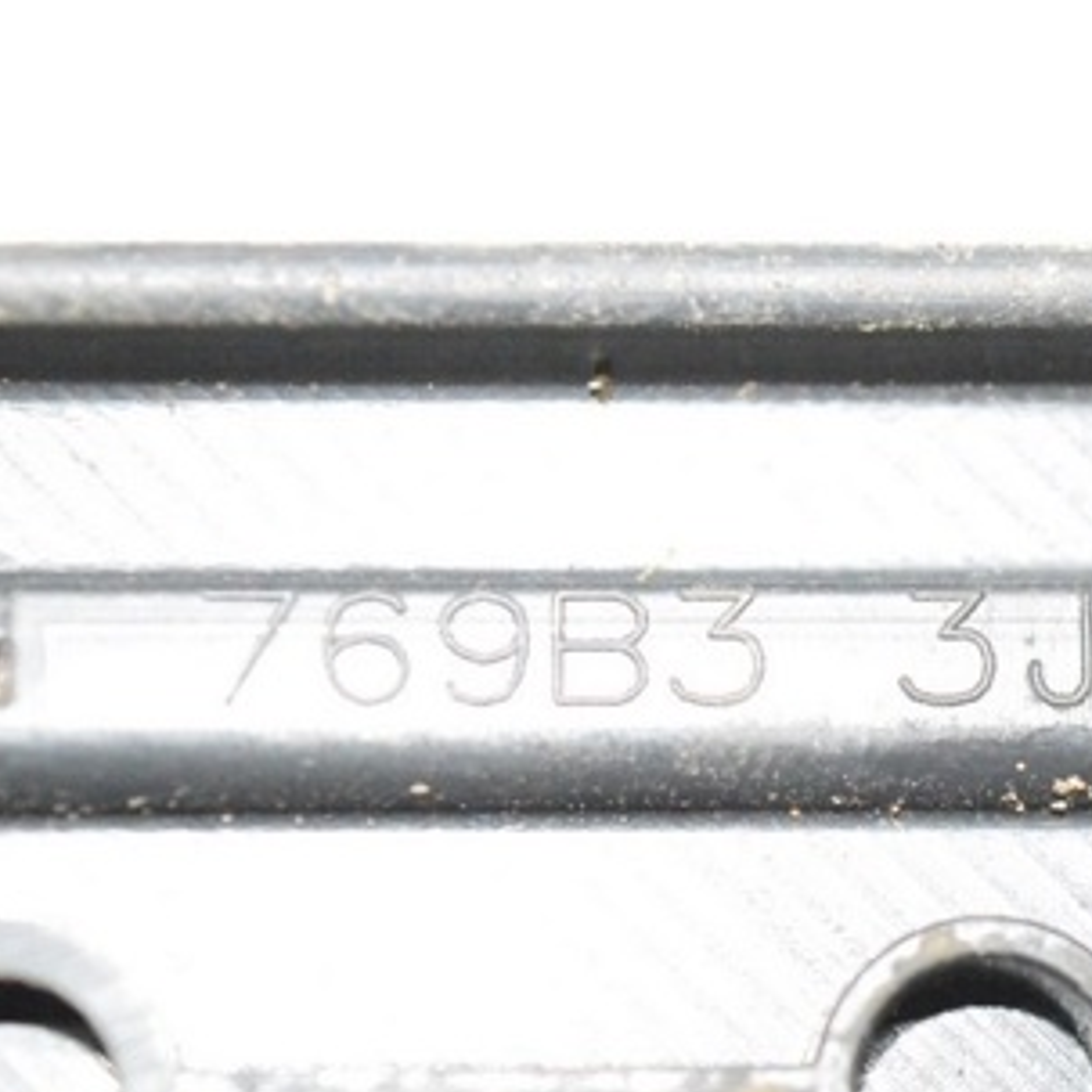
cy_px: 589
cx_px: 915
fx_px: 5278
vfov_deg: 11.8
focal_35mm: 148
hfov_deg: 11.8
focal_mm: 55
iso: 6400
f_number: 5.6
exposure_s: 1/200
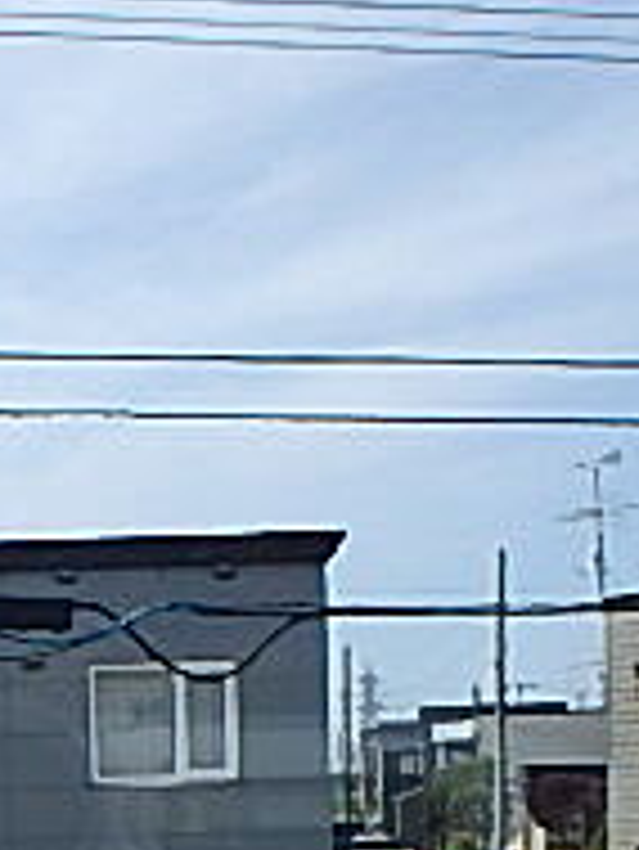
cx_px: 27
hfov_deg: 20.2
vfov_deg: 25.3
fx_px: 1746
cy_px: 953
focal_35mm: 71
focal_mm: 3.7
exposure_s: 1/500
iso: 125
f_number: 6
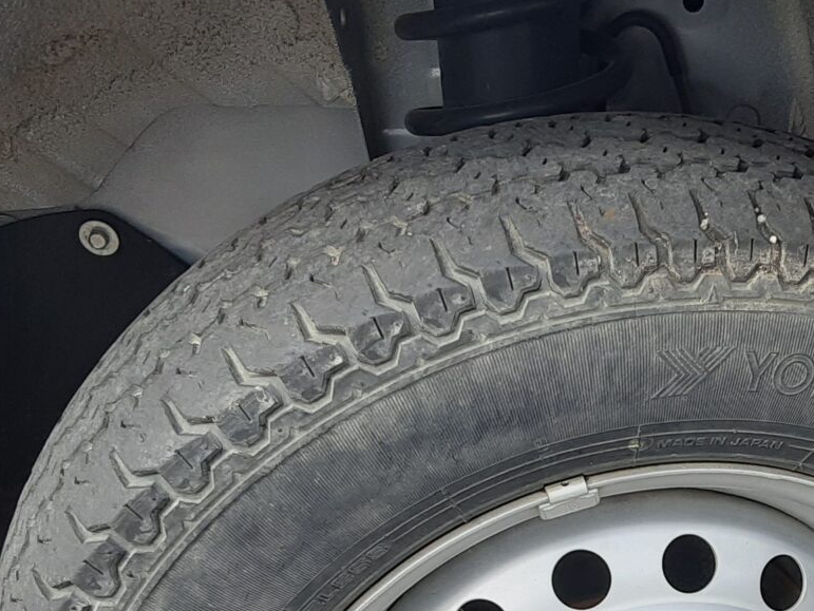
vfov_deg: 25.0
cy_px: 594
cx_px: 631
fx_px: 1317
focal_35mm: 56
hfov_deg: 33.5
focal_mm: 2.91
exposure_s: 1/359
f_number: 1.9
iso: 40
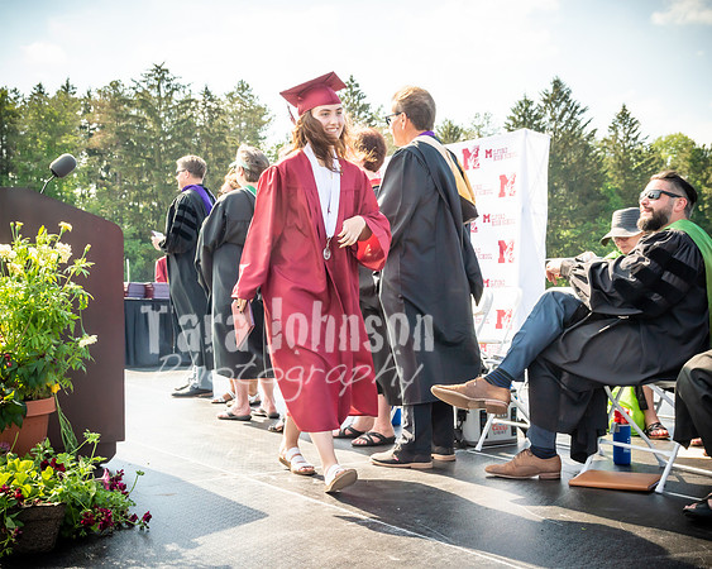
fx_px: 1034
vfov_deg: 30.8
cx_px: 356
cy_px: 284
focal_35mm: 49
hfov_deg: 38.0
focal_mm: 29
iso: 200
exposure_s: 1/500
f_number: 7.1
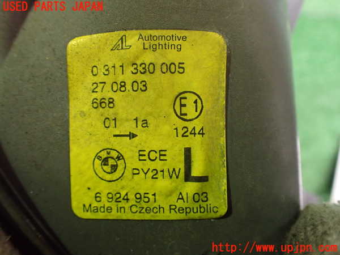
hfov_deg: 60.0
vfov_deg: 46.8
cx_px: 170
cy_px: 128
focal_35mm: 30
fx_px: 295
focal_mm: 5.4
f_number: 2.3
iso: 800
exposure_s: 1/40
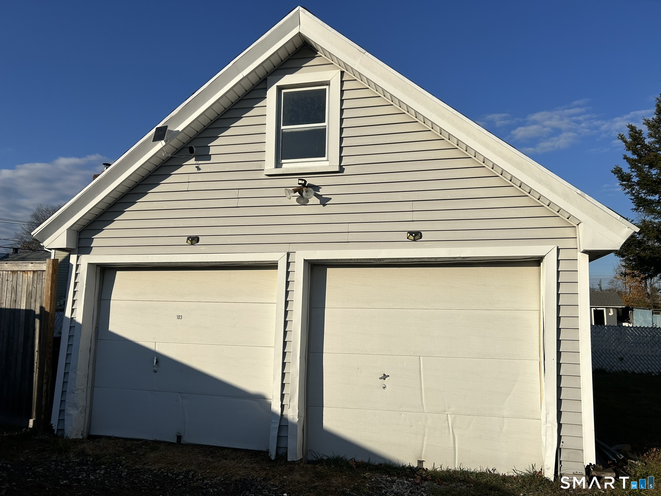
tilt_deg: +6.0
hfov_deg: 67.3
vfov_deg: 53.1
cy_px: 248
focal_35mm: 26
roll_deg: -0.4
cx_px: 330
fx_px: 496
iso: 50
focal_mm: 5.7
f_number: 1.5
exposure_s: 1/9434
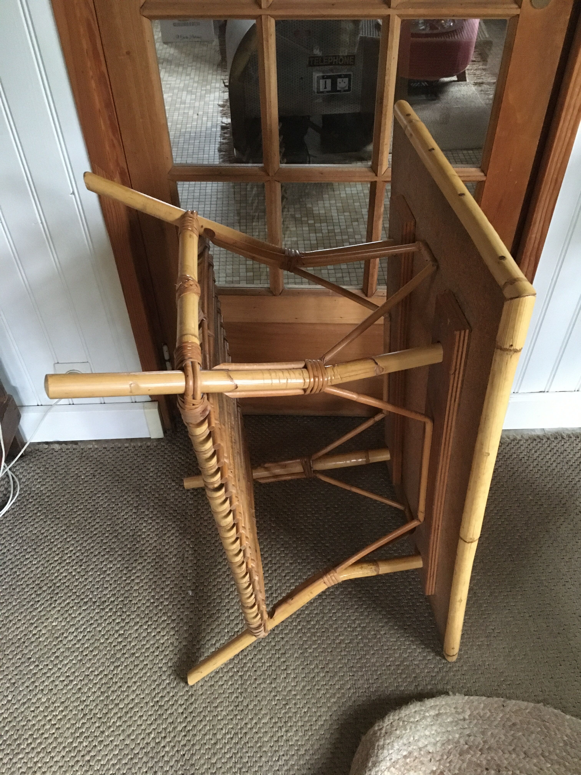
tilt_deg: -43.3
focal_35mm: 29
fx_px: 649
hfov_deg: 48.2
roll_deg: +0.7
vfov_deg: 61.7
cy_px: 388
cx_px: 290
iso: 320
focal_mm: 4.15
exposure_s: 1/17
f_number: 2.2
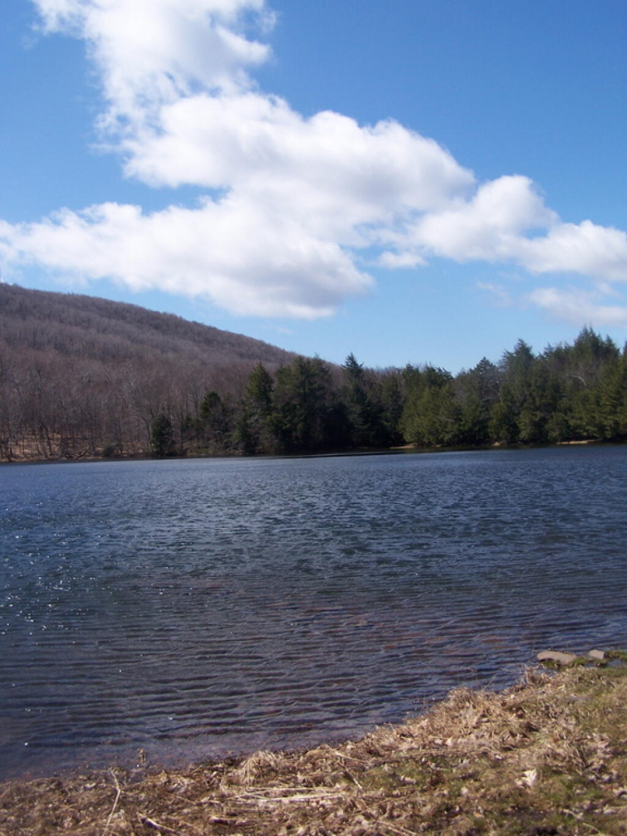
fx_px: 918
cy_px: 418
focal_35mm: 38
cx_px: 314
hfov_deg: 37.7
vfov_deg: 49.0
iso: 80
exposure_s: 1/1000
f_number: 4
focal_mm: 6.3
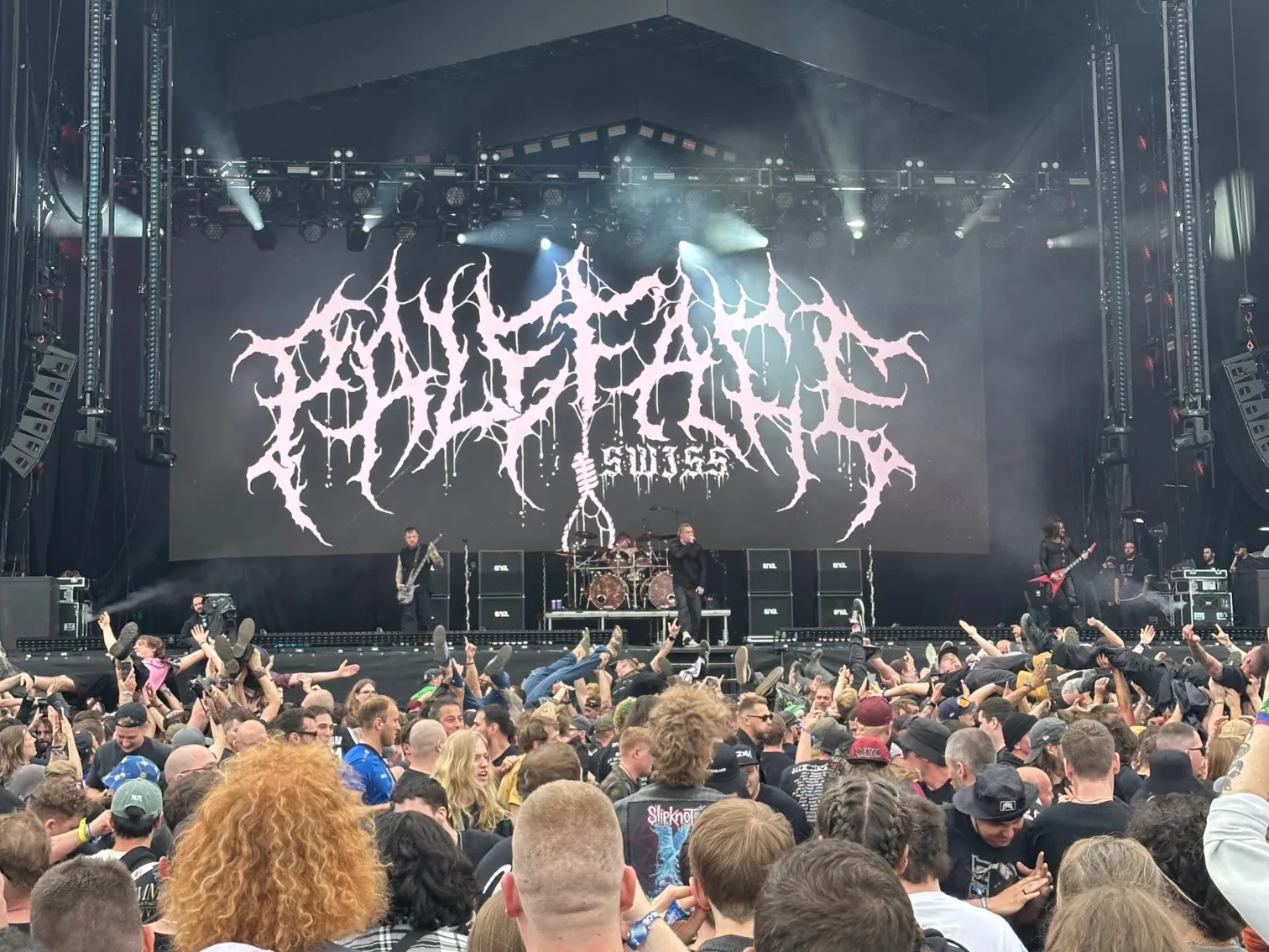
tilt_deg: +9.2
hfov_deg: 29.8
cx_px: 627
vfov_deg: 22.5
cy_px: 337
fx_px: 2383
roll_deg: +1.0
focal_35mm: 65
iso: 64
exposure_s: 1/773
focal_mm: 6.86
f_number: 1.78
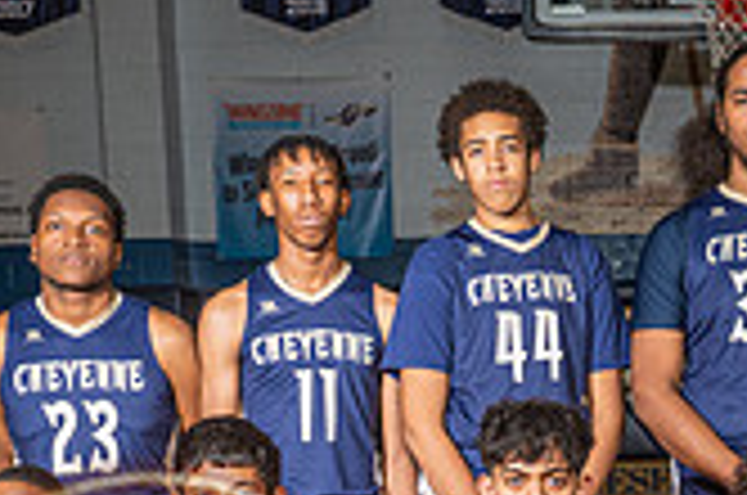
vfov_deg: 14.9
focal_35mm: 88
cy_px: 593
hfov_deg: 22.4
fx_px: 1822
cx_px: 731
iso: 125
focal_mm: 24
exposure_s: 1/125
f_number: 7.1
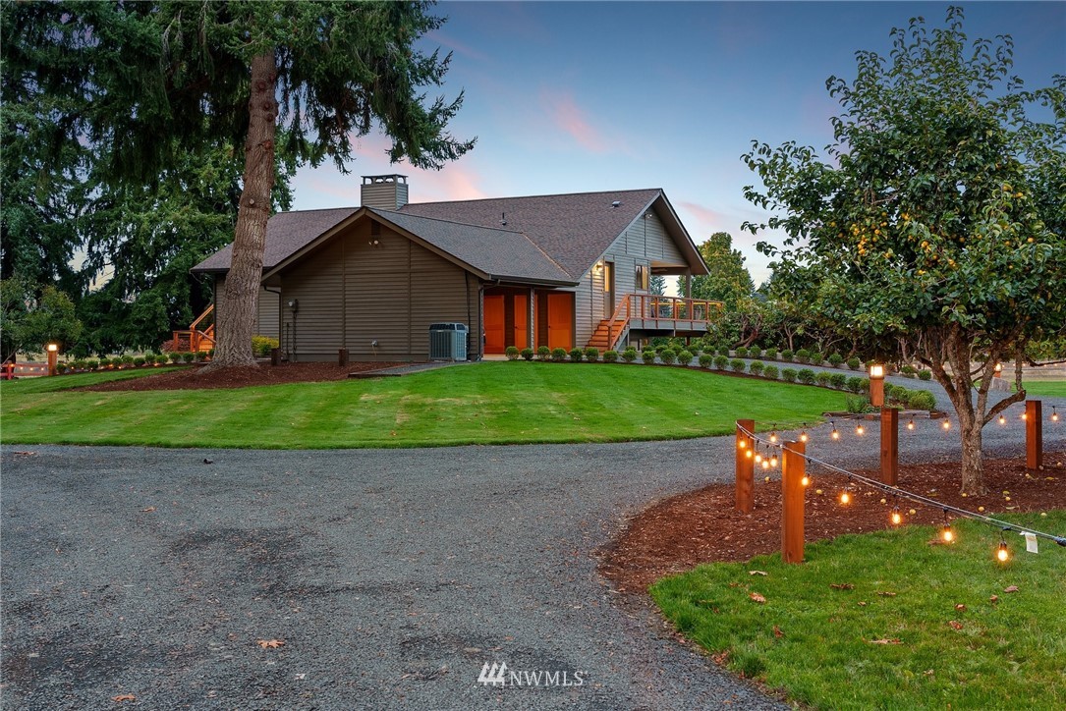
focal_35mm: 41
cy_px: 356
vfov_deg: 32.6
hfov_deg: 47.4
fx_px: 1214
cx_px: 533
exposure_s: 1/2
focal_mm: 41
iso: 500
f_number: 8
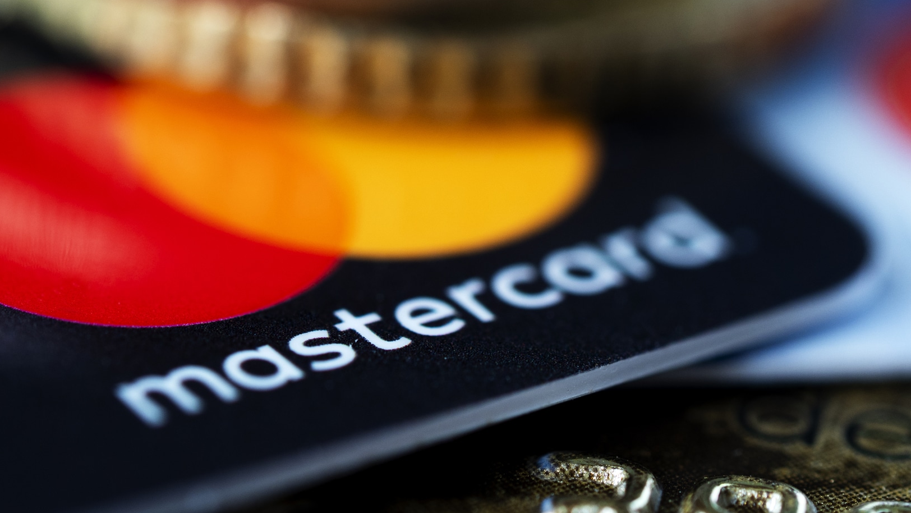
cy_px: 280
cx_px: 421
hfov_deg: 13.4
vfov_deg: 7.5
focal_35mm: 161
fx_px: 3890
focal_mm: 60
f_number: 2.8
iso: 200
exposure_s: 1/60
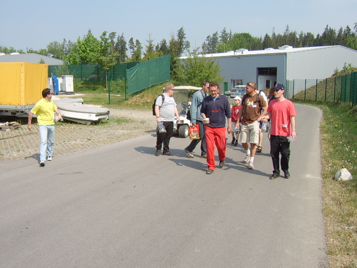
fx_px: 320
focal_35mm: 31
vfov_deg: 45.4
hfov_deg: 58.4
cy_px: 134
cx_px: 178
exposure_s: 1/210
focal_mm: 8.13
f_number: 5.6
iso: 50
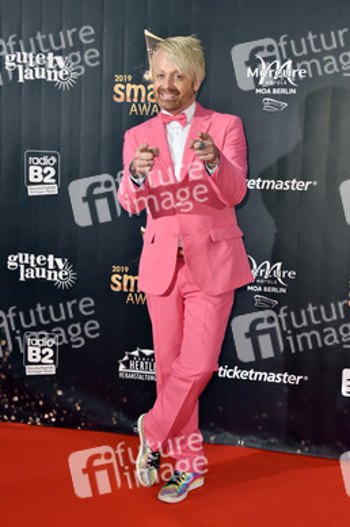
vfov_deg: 31.4
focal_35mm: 64
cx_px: 178
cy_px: 262
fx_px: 935
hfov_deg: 21.2
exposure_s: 1/160
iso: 1000
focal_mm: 62
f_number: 5.6
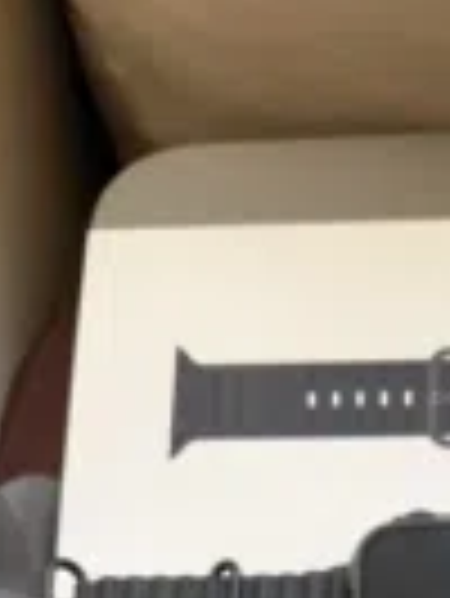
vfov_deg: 23.2
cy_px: 823
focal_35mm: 72
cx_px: 396
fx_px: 1246
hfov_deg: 20.1
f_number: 1.78
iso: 200
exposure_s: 1/68
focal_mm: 6.76
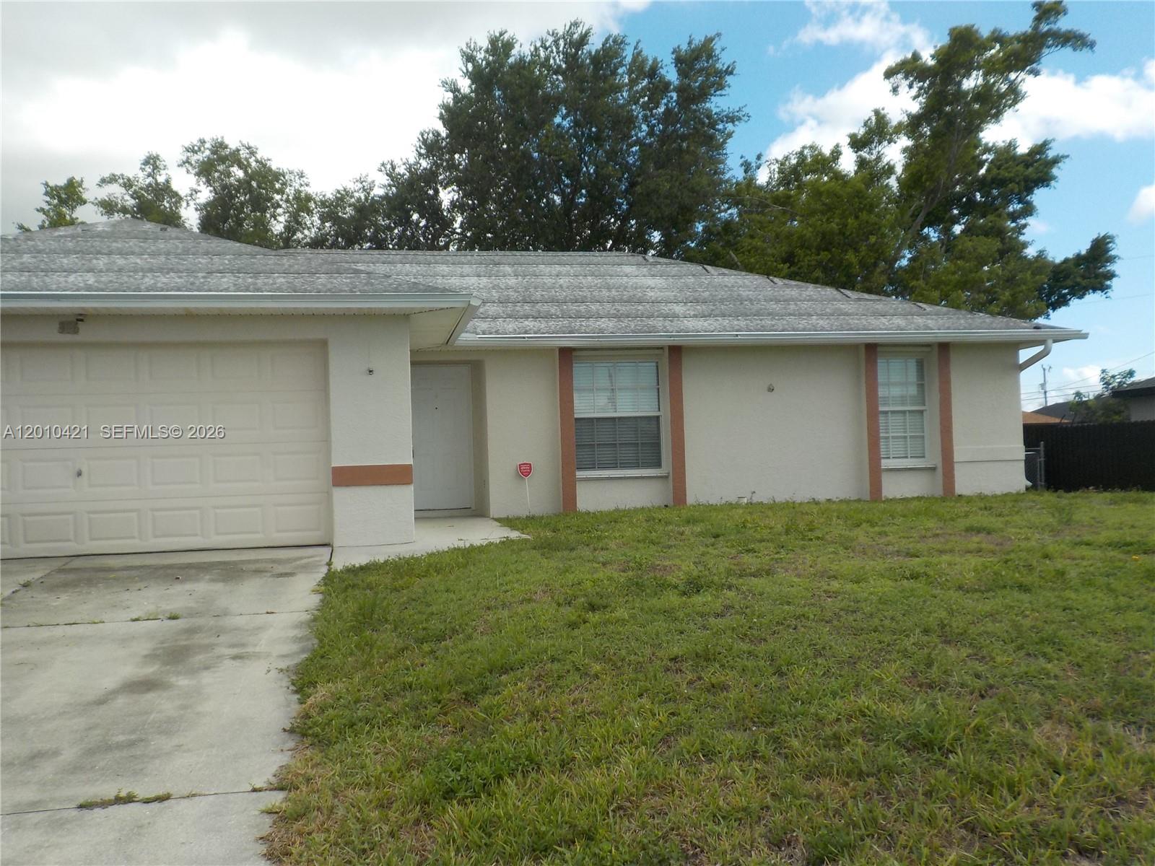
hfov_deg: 60.0
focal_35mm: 30
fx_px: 1001
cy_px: 433
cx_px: 578
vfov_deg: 46.8
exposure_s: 1/1000
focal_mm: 4.1
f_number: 3.3
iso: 125
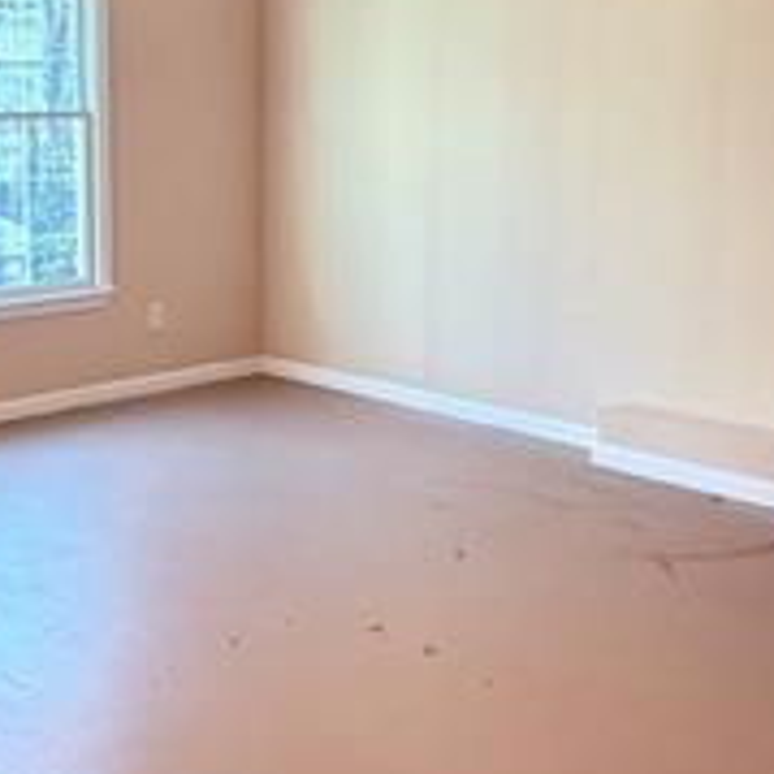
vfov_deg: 32.0
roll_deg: +0.1
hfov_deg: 31.3
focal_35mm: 53
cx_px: 147
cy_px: 285
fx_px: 1341
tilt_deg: -7.5
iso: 400
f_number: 2.2
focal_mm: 2.22
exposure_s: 1/120
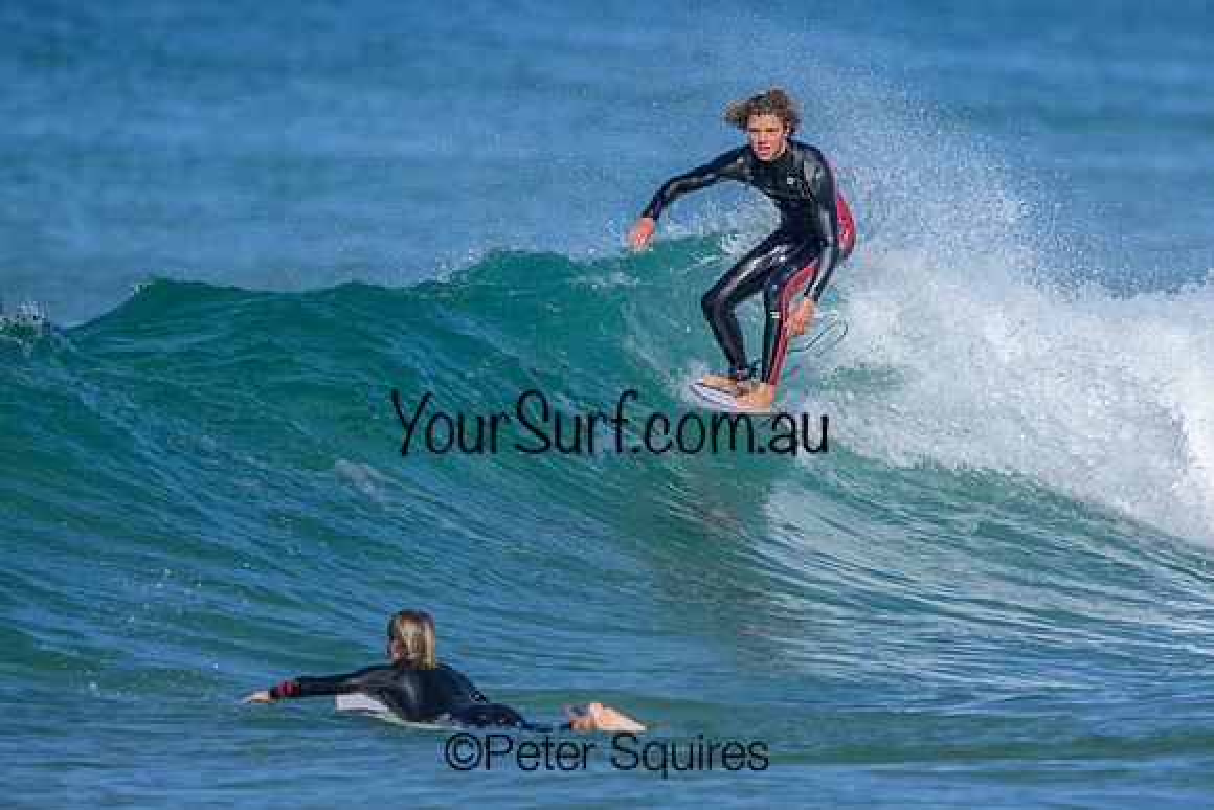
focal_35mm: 1093
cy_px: 382
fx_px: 36863
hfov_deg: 1.9
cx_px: 731
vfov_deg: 1.3
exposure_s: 1/2000
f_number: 6.3
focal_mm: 800
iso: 250
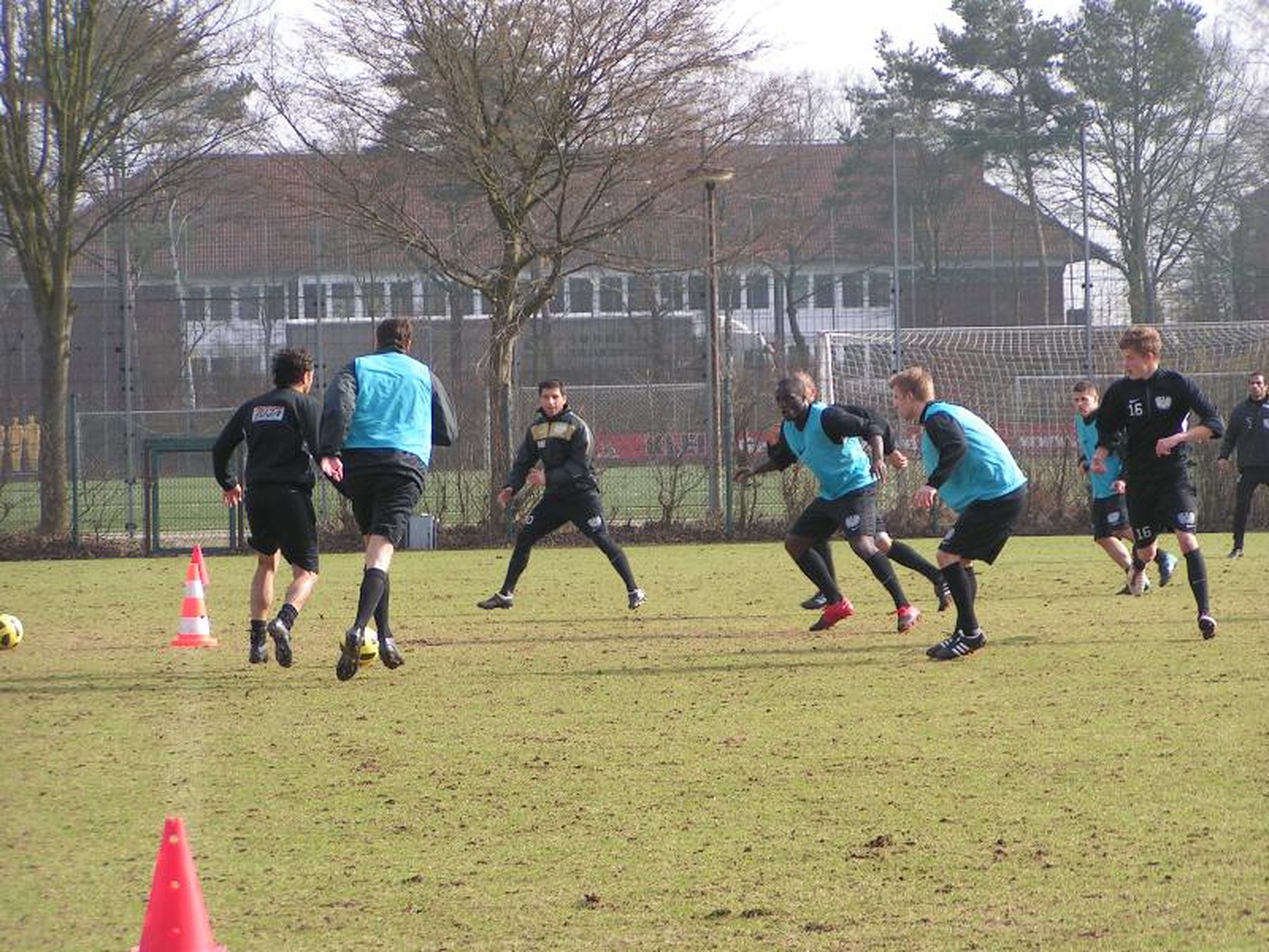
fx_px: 5756
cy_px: 476
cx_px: 634
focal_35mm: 157
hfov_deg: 12.6
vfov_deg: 9.5
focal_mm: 24
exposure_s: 1/400
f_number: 3.5
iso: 50
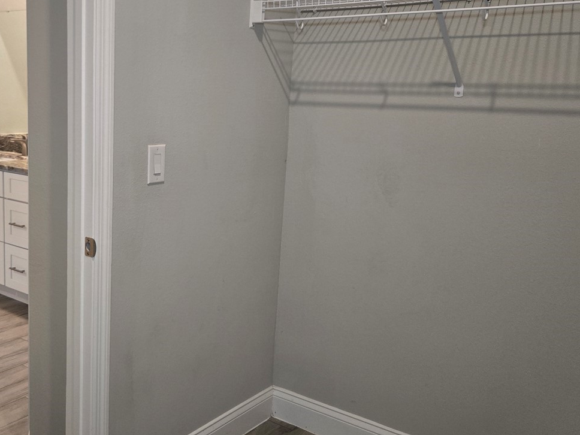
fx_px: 637
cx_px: 198
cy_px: 206
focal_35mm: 38
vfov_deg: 37.7
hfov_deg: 48.2
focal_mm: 5.4
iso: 320
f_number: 1.8
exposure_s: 1/120
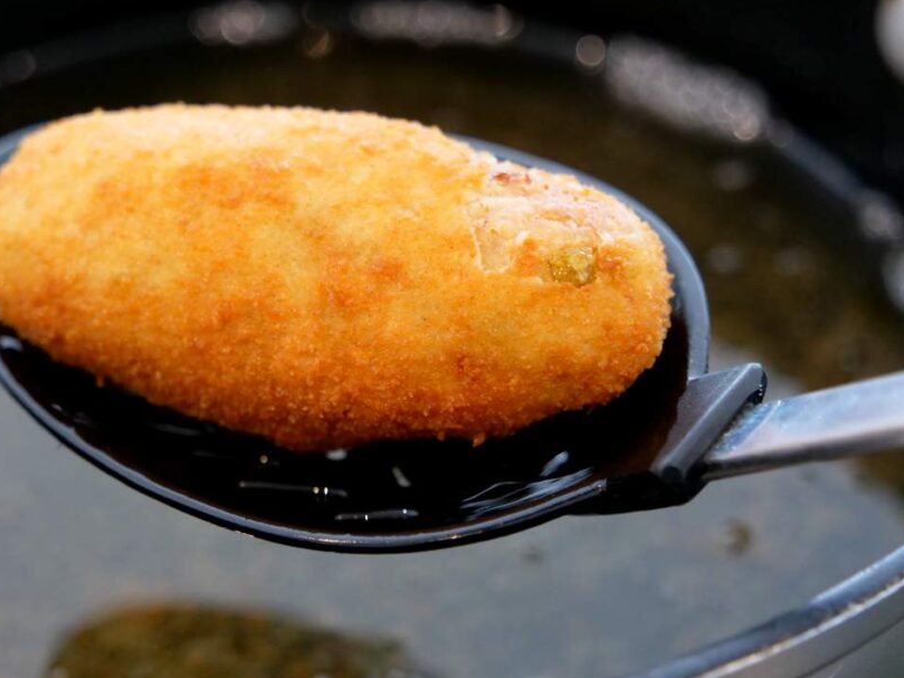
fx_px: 2116
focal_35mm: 81
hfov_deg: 24.1
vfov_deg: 18.2
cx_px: 379
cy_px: 371
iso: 1600
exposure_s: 1/80
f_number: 3.8
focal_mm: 32
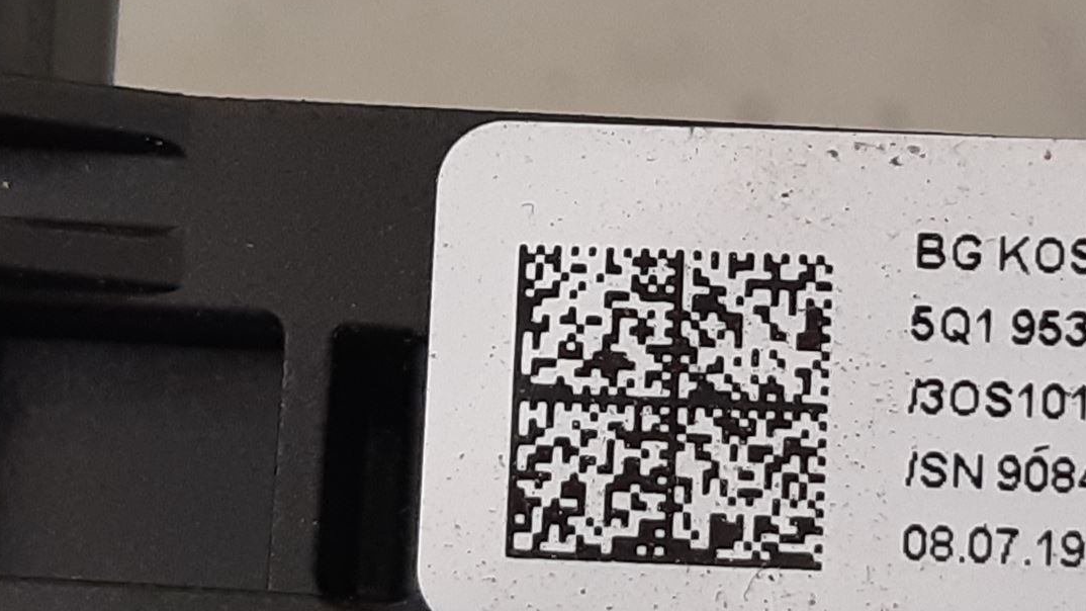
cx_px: 799
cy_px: 441
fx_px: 1555
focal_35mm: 54
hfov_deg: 37.7
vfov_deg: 22.1
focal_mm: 3.93
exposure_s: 1/60
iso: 160
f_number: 1.7
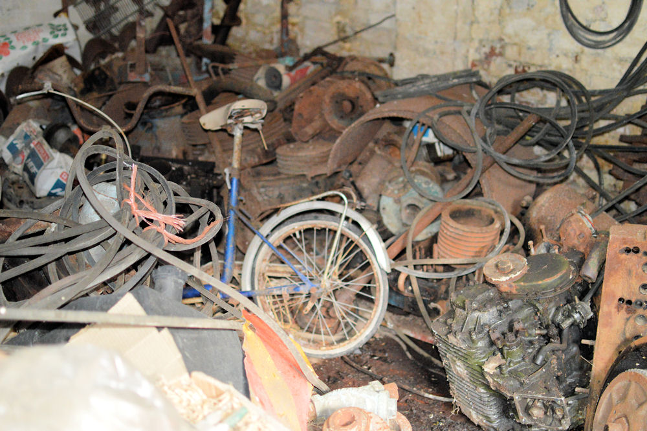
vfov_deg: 25.7
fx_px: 943
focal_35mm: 52
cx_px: 324
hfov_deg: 37.9
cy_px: 216
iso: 1800
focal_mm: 35
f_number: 1.8
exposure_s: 1/60
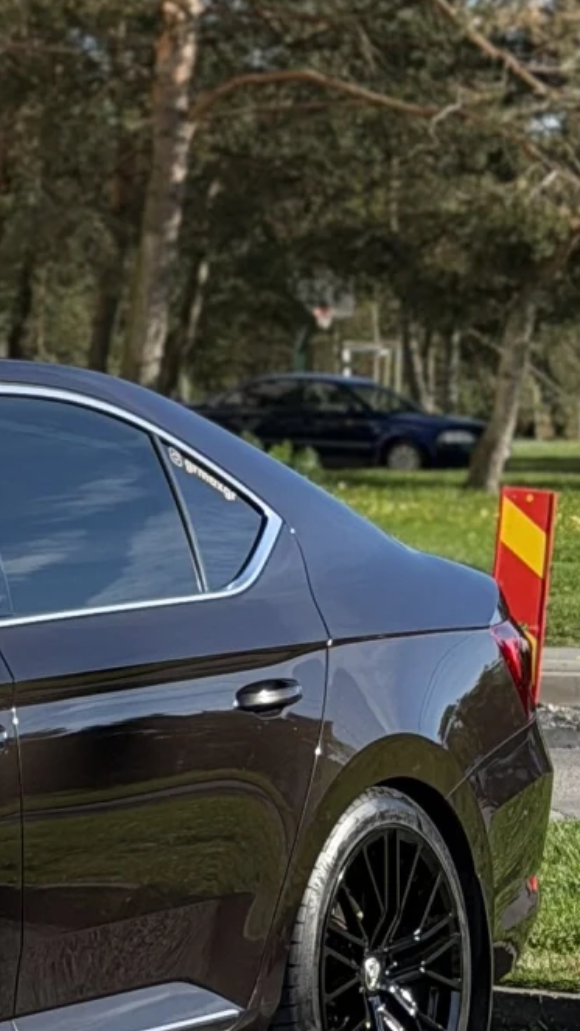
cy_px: 243
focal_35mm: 202
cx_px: -596
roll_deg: -0.9
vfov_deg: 10.6
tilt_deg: +2.4
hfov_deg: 5.9
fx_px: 5522
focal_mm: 6.76
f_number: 1.78
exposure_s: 1/2976
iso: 64
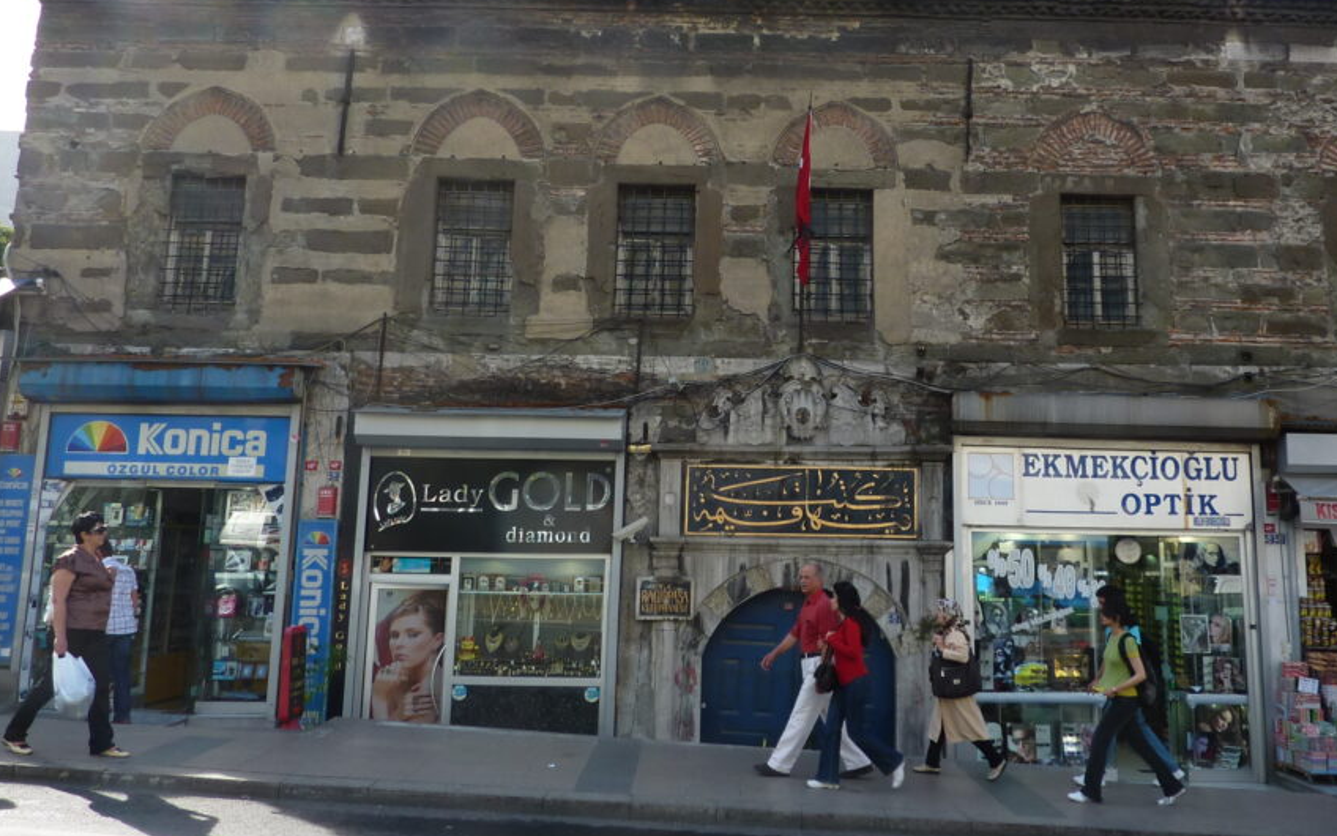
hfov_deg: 59.3
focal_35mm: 32
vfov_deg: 39.2
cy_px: 330
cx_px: 777
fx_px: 1166
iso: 80
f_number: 4
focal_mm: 4.1
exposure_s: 1/200
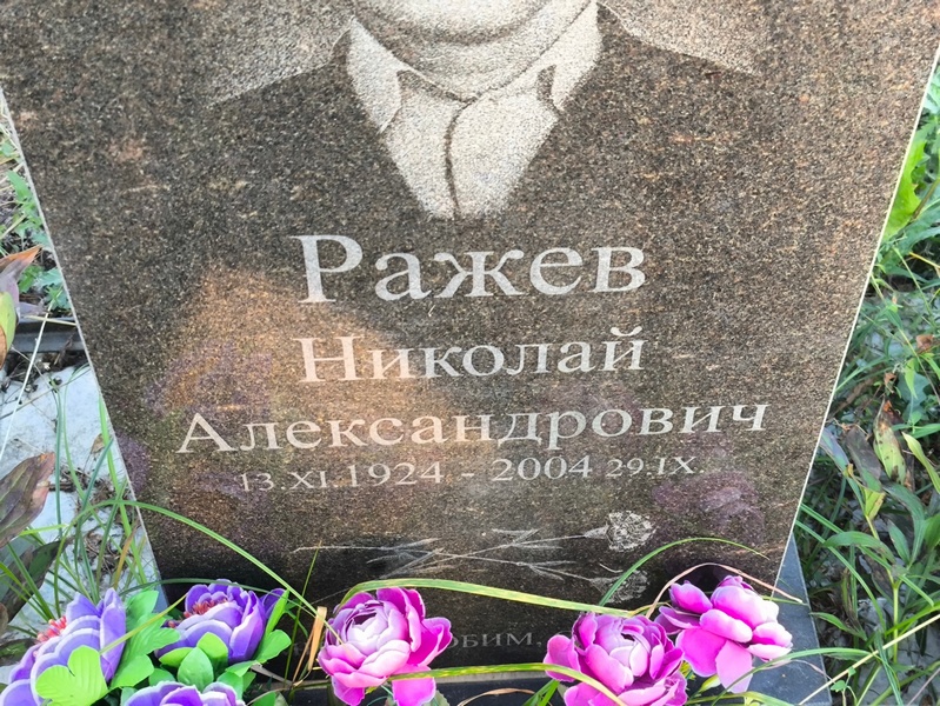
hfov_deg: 38.2
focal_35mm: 50
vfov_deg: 29.1
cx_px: 470
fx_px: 1358
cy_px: 353
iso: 160
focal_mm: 4.71
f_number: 1.7
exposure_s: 1/60
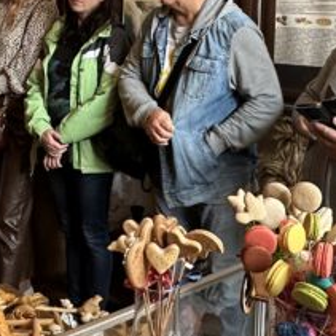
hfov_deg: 28.5
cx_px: 118
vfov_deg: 27.7
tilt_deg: -3.6
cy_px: 41
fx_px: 659
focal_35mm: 60
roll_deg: -1.2
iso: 250
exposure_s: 1/50
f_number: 2.2
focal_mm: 2.22
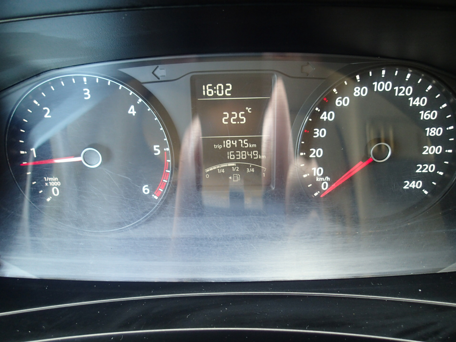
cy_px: 171
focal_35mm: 25
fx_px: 329
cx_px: 228
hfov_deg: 69.4
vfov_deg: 54.9
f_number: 2
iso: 200
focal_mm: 4.5
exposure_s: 1/50
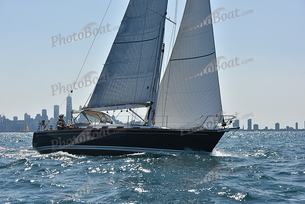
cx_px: 152
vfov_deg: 17.1
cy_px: 102
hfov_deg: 25.4
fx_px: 678
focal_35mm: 80
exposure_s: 1/1600
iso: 250
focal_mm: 80
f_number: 8
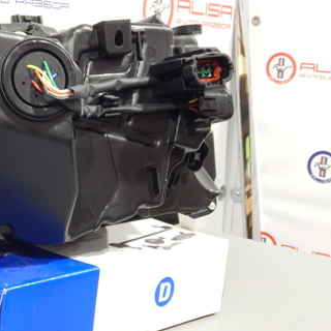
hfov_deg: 22.3
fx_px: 822
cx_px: 49
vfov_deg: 22.8
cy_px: 148
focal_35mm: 76
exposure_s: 1/10
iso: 400
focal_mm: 7.7
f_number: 3.6
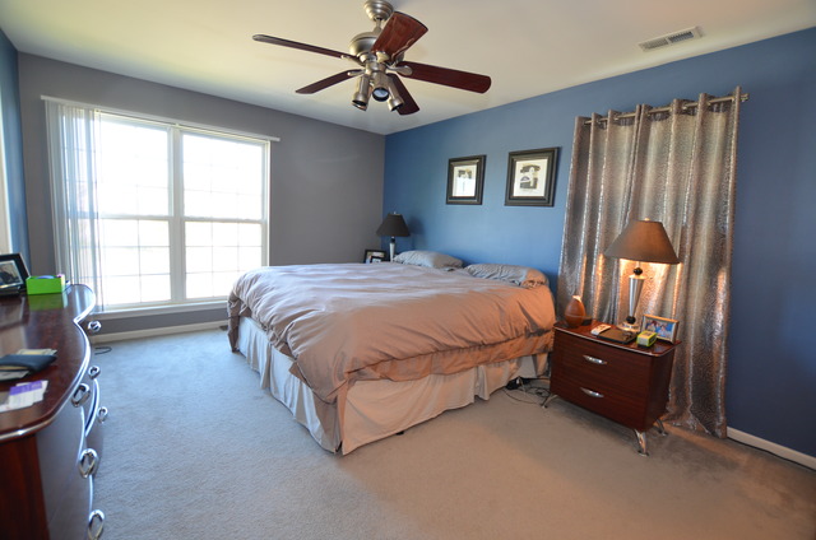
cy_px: 270
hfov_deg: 100.5
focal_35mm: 15
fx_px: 339
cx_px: 408
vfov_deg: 77.1
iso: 500
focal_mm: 10
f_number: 4
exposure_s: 1/60
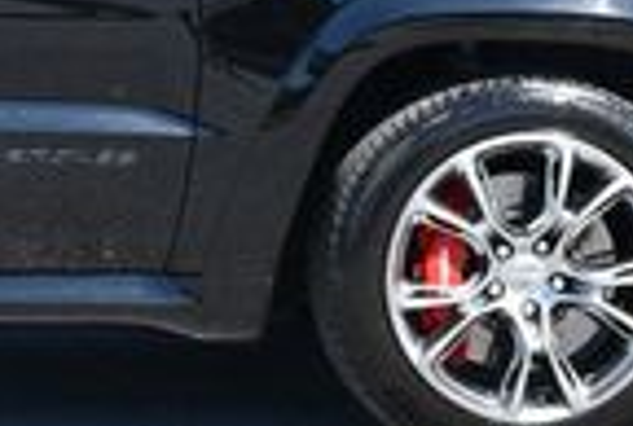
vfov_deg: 5.3
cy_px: -250
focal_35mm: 257
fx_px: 4533
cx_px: -360
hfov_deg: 7.8
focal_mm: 29
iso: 200
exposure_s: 1/250
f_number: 7.1
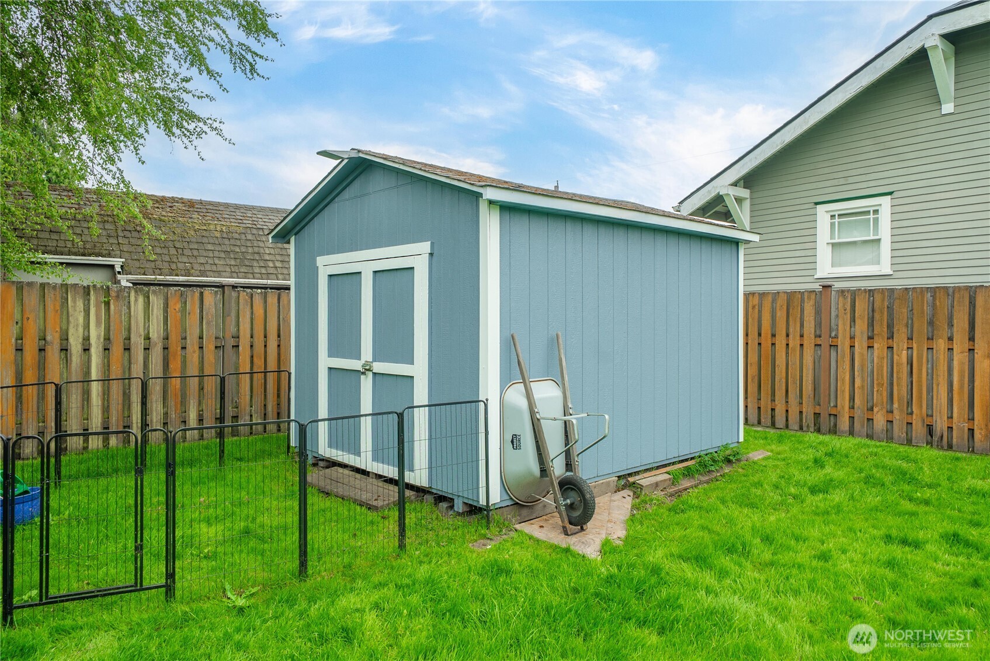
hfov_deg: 73.7
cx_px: 495
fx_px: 660
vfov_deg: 53.2
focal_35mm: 24
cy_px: 330
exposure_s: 1/40
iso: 80
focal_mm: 24
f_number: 7.1
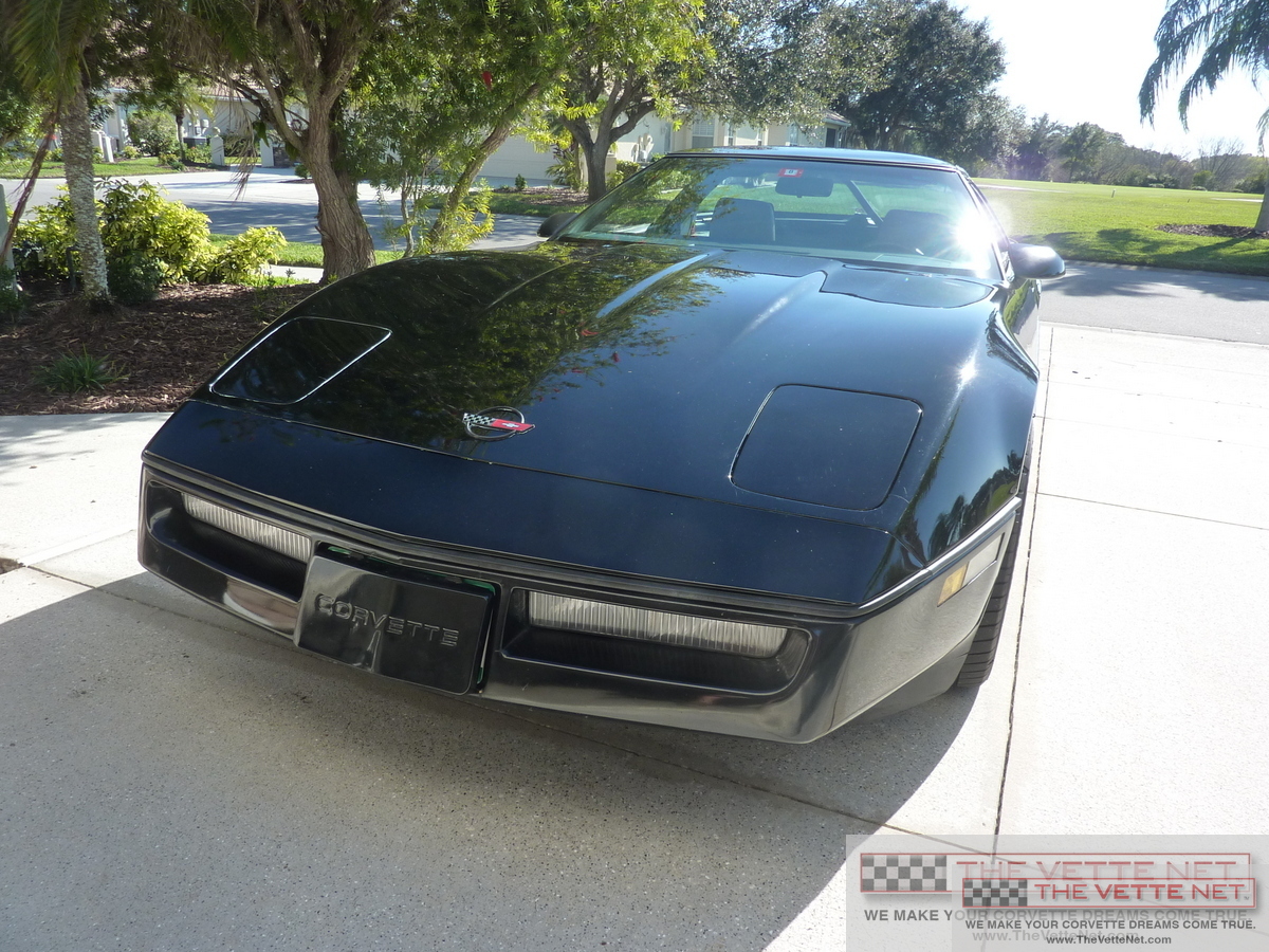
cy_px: 476
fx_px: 916
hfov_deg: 69.4
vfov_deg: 54.9
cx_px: 634
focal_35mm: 25
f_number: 4
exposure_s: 1/250
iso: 125
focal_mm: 4.1
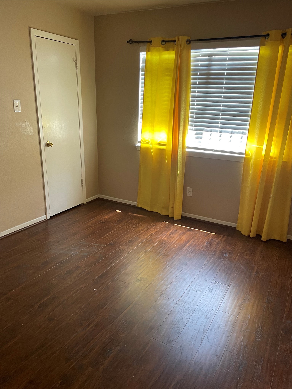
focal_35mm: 26
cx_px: 146
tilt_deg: -17.2
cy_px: 194
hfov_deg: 53.1
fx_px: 292
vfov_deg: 67.3
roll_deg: -0.9
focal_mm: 4.2
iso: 125
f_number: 1.6
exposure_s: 1/60
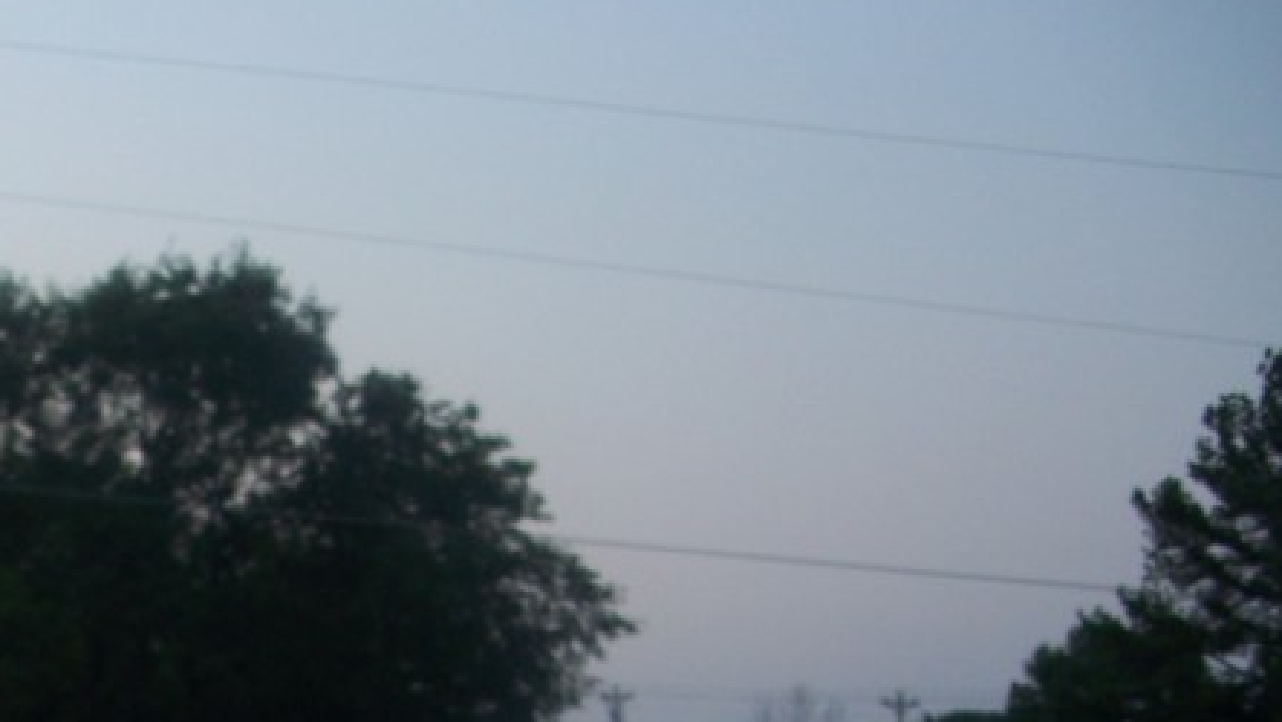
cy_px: 1074
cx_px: -118
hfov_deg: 21.7
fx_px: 3162
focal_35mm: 93
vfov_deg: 12.4
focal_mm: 7.8
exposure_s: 1/60
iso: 80
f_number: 2.8
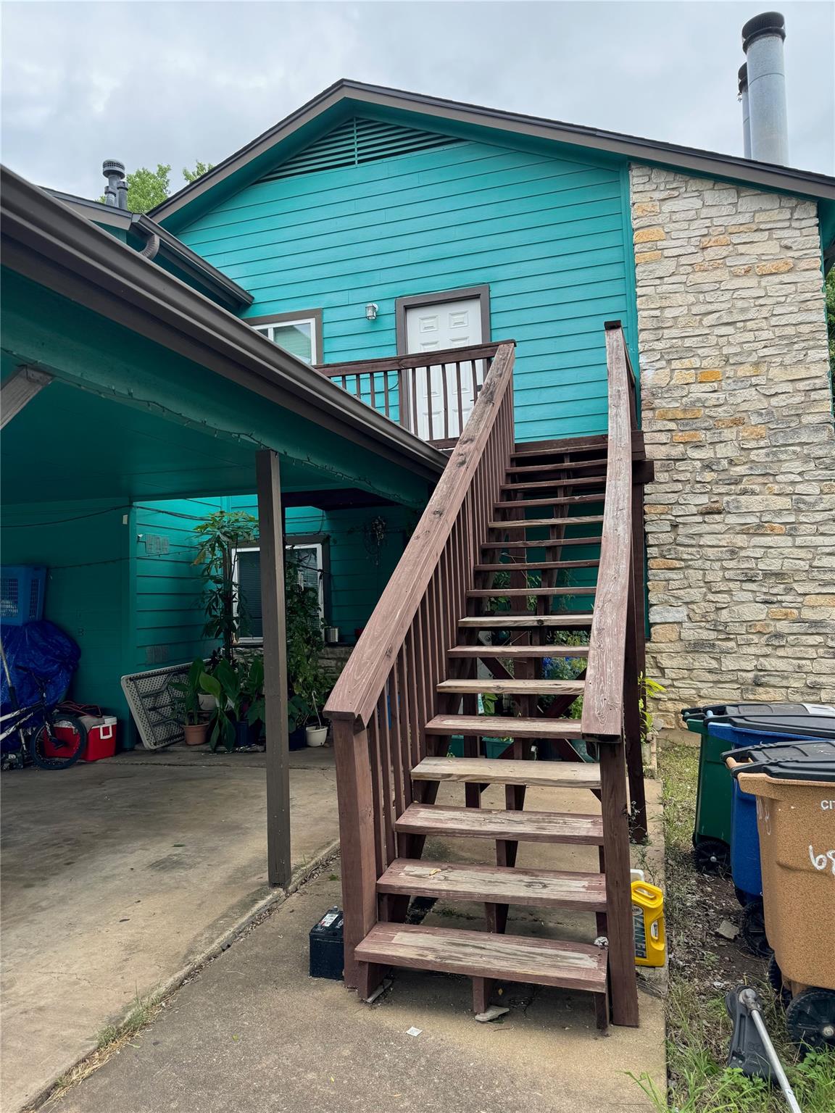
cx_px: 418
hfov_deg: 56.8
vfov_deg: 71.6
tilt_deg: +2.1
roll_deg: +2.4
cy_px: 556
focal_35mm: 24
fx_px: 772
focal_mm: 6.76
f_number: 1.78
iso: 80
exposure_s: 1/980
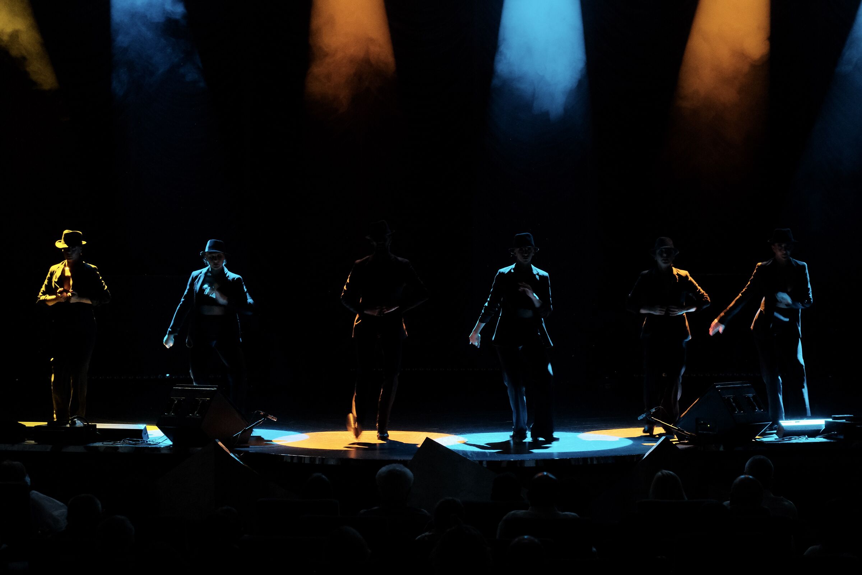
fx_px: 1987
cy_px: 288
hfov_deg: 24.5
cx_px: 431
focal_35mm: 83
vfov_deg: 16.5
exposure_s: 1/34
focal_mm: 55
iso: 3200
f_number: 3.5
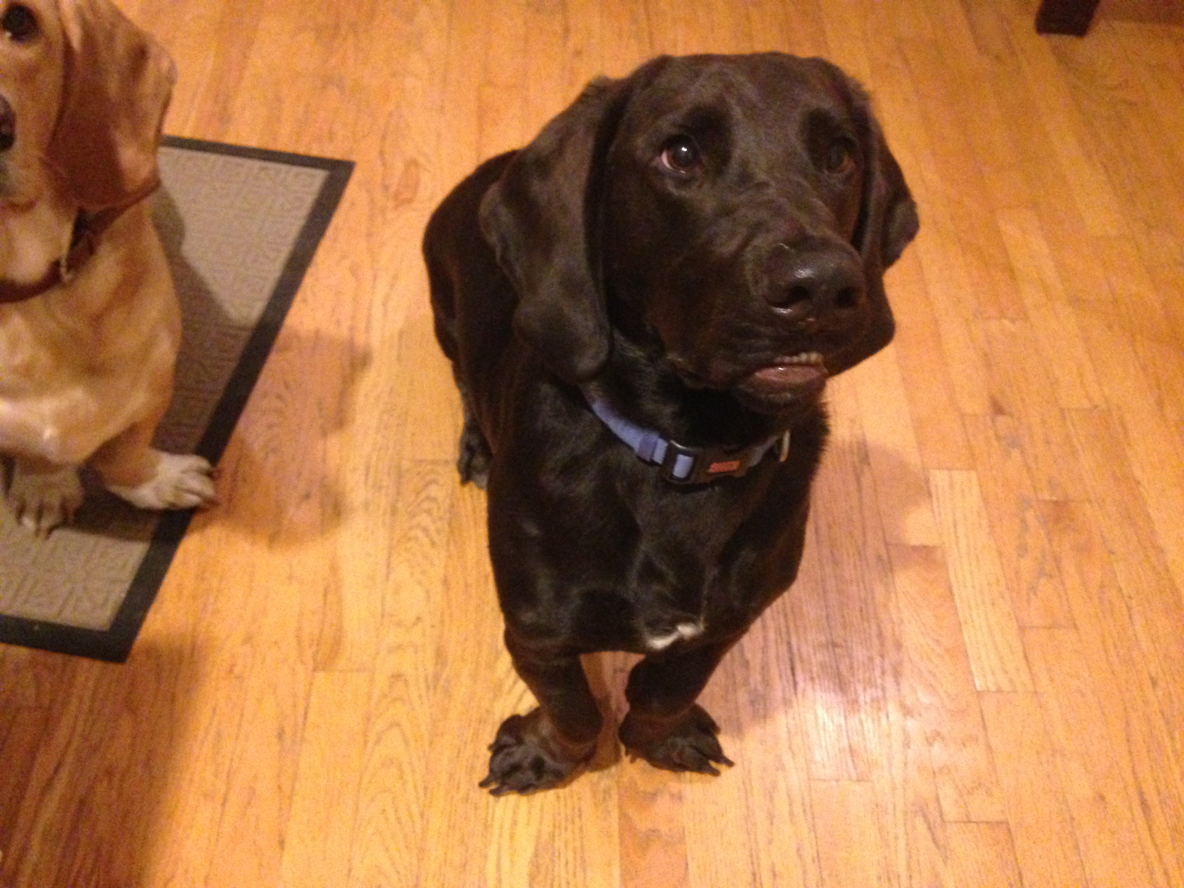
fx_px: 1129
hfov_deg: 55.4
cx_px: 592
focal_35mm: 33
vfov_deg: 42.9
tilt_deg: -54.7
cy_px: 444
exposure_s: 1/15
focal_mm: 4.12
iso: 800
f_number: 2.4
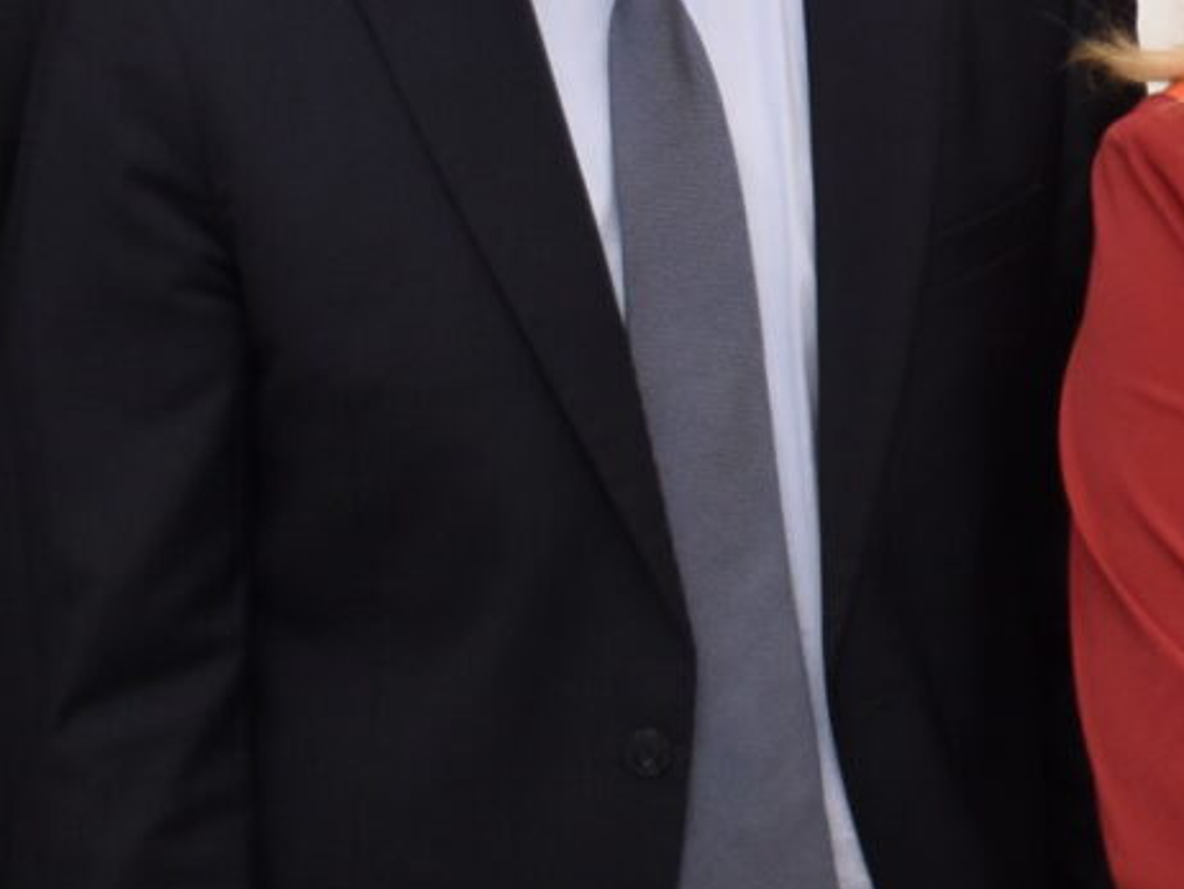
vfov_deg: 8.0
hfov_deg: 10.4
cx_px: 1845
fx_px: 6285
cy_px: -374
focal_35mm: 184
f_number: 3.8
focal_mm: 23
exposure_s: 1/13
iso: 800
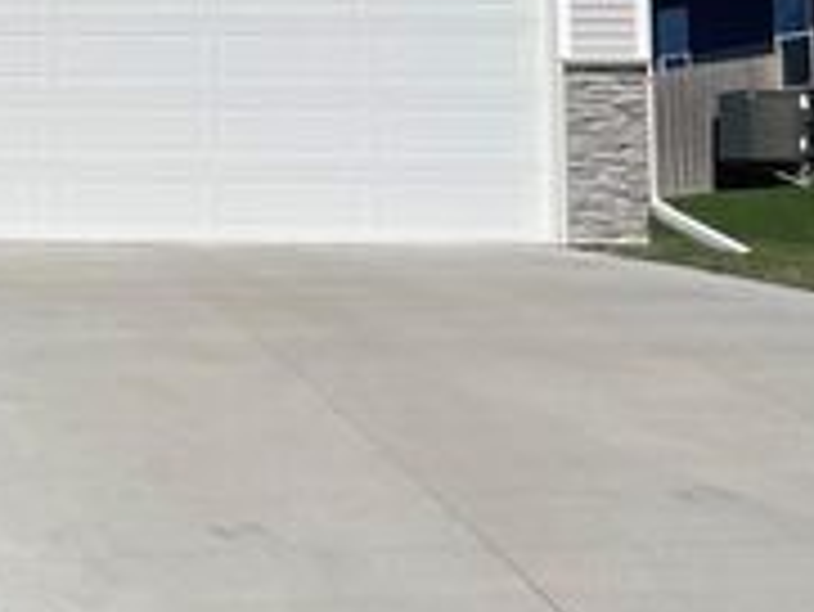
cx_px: -198
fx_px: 1624
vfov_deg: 20.9
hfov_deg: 25.0
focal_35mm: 69
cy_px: 70
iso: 32
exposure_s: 1/10989
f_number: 1.6
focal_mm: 5.1
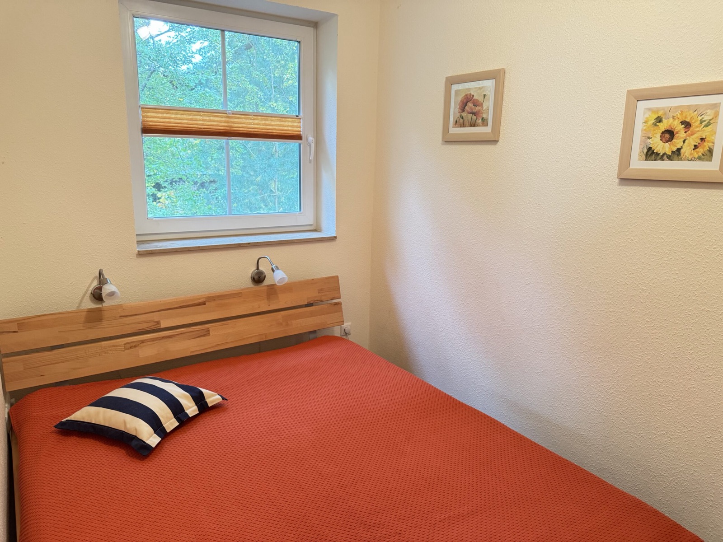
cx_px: 362
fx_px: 501
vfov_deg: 56.8
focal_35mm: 24
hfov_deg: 71.6
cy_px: 271
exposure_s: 1/50
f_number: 1.78
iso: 500
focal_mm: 6.76
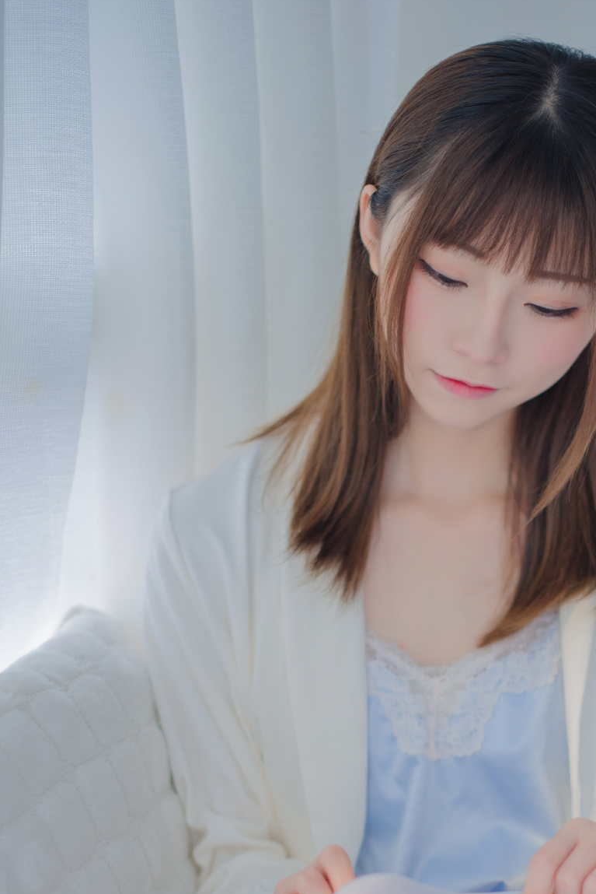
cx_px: 407
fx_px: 2010
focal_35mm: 81
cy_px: 719
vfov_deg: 24.6
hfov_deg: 16.8
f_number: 1.6
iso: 100
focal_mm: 50
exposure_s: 1/250
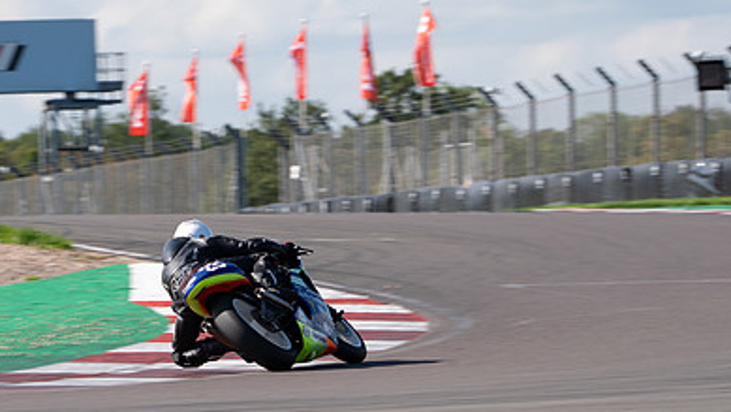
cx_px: 235
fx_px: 7774
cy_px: 244
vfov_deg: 3.0
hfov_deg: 5.4
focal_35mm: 401
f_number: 9
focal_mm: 221
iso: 125
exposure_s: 1/200
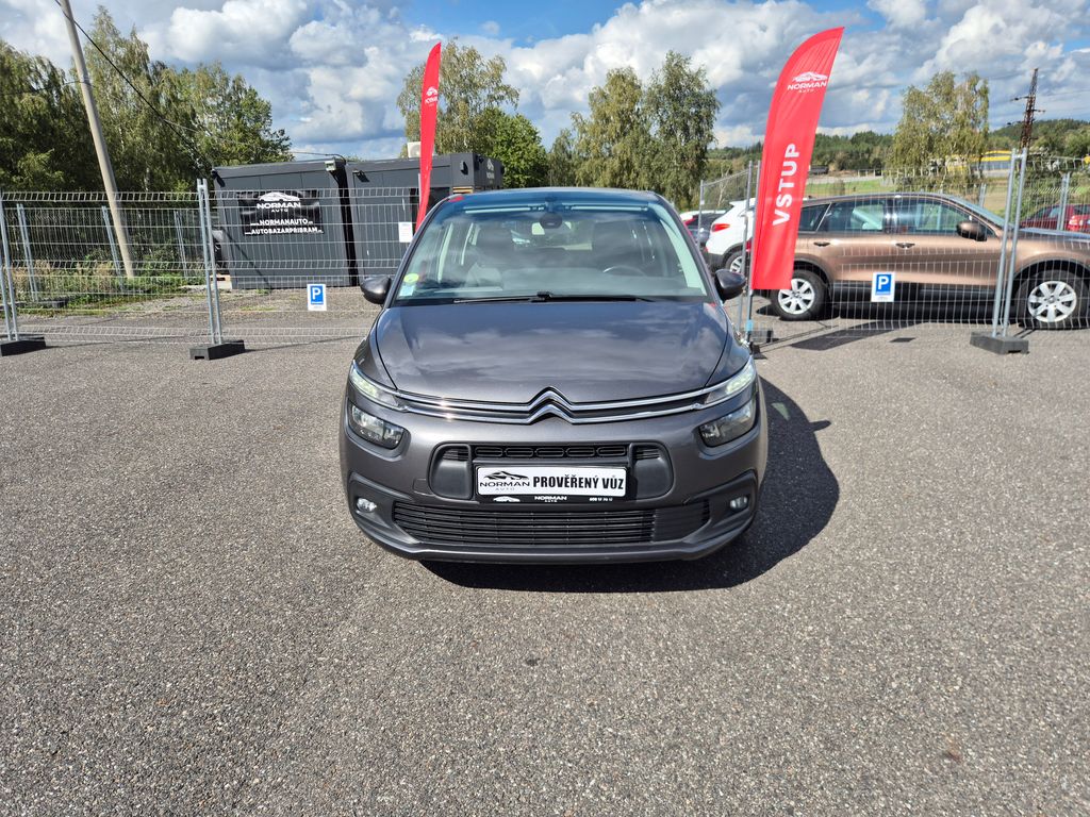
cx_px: 545
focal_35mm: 23
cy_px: 408
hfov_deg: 73.9
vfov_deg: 58.9
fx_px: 724
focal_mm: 5.4
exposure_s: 1/1544
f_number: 1.8
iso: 25
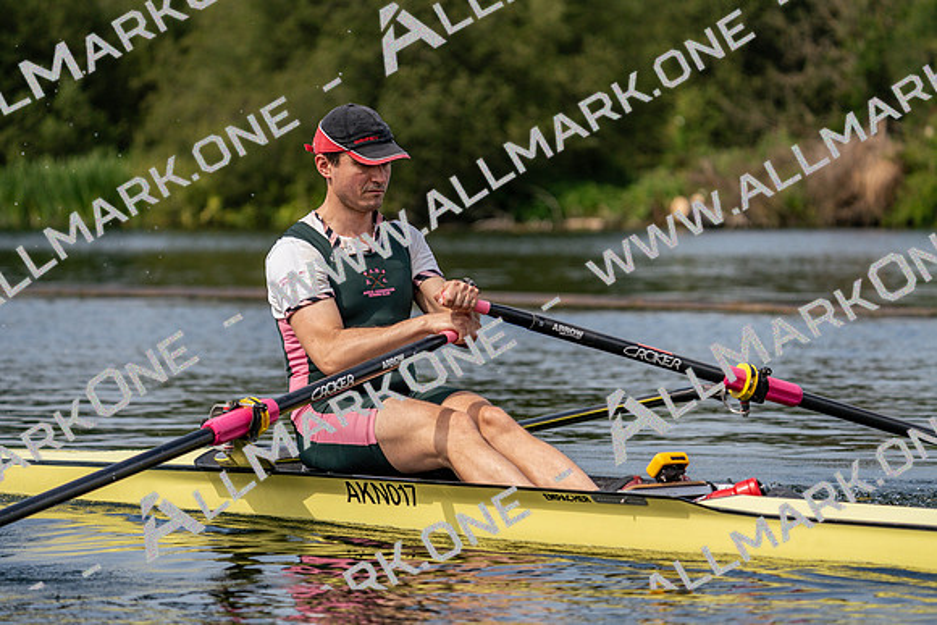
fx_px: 5207
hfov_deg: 10.3
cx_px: 468
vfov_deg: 6.9
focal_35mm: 200
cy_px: 312
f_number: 5.6
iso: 250
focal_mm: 200
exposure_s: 1/1600
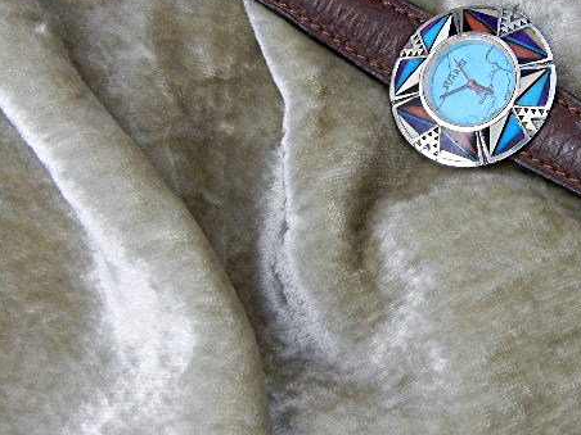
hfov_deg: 27.6
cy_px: 86
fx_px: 1141
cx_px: 512
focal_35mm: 68
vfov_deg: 21.3
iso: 400
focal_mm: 5.4
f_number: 3.5
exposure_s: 1/19.3
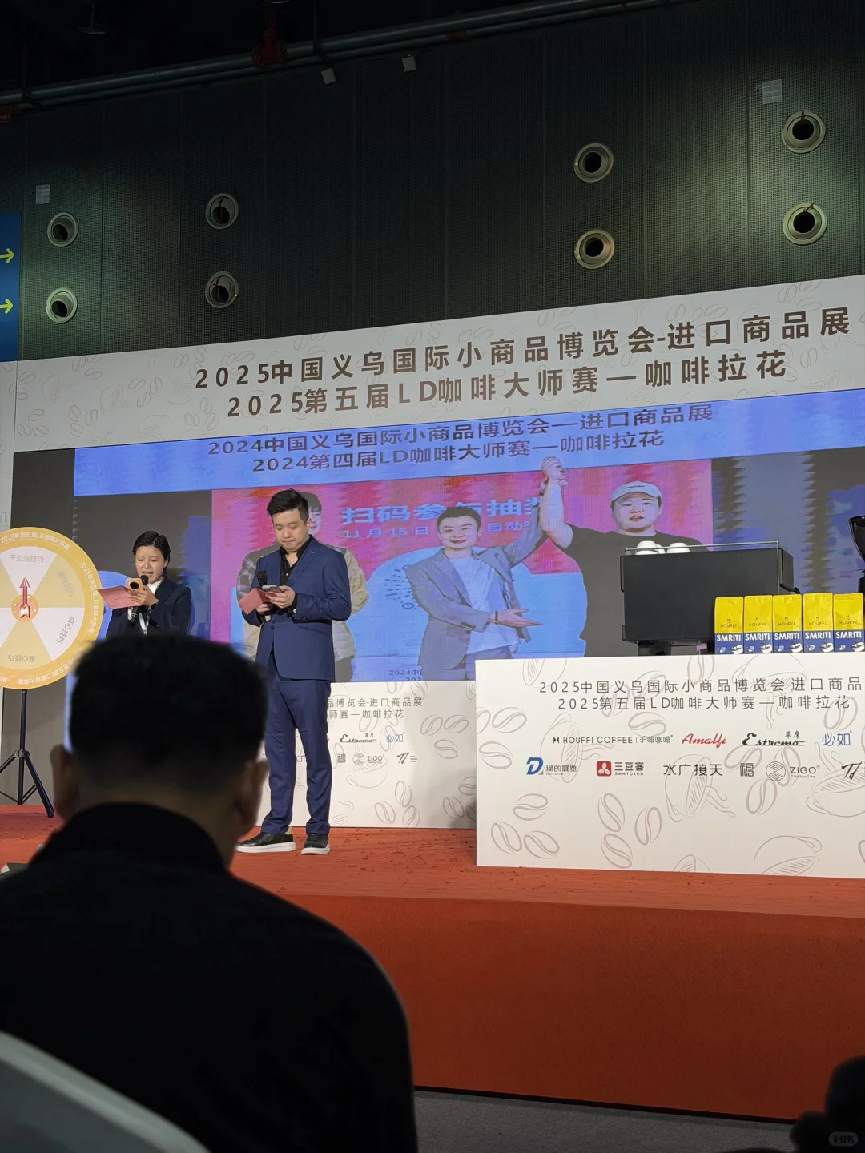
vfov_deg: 39.7
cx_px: 432
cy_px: 576
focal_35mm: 48
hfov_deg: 30.3
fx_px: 1599
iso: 64
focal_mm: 6.76
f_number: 1.78
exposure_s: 1/278
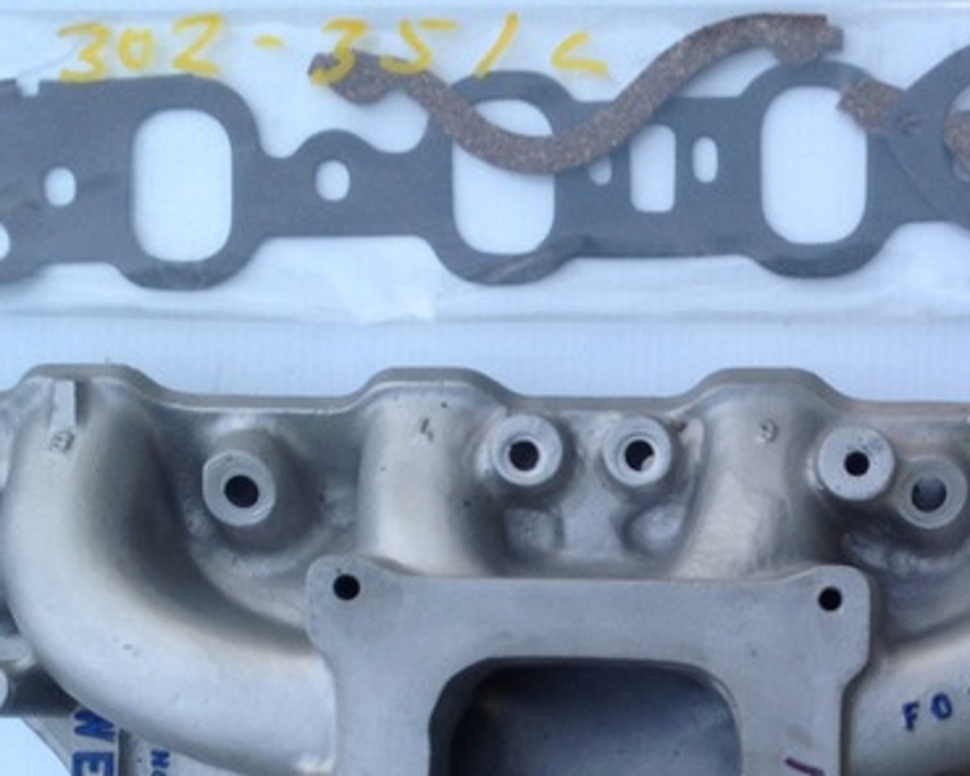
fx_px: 2124
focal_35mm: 74
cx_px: 775
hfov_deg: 25.3
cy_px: 689
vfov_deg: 20.3
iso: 64
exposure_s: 1/17
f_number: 2.4
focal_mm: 4.28
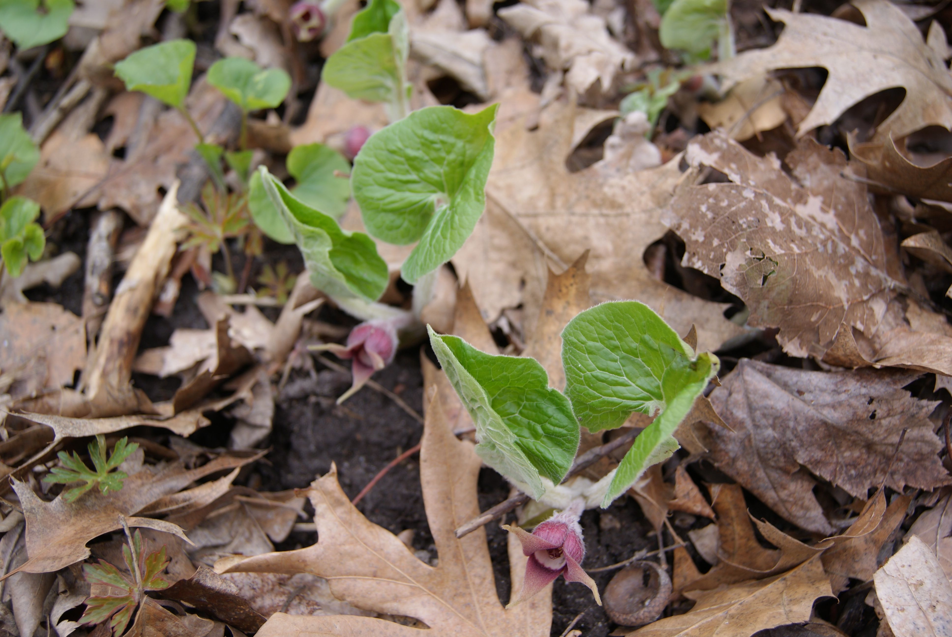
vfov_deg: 29.9
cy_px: 318
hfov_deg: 43.6
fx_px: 1191
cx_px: 476
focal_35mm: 45
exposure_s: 1/50
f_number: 4.5
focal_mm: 30
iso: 100
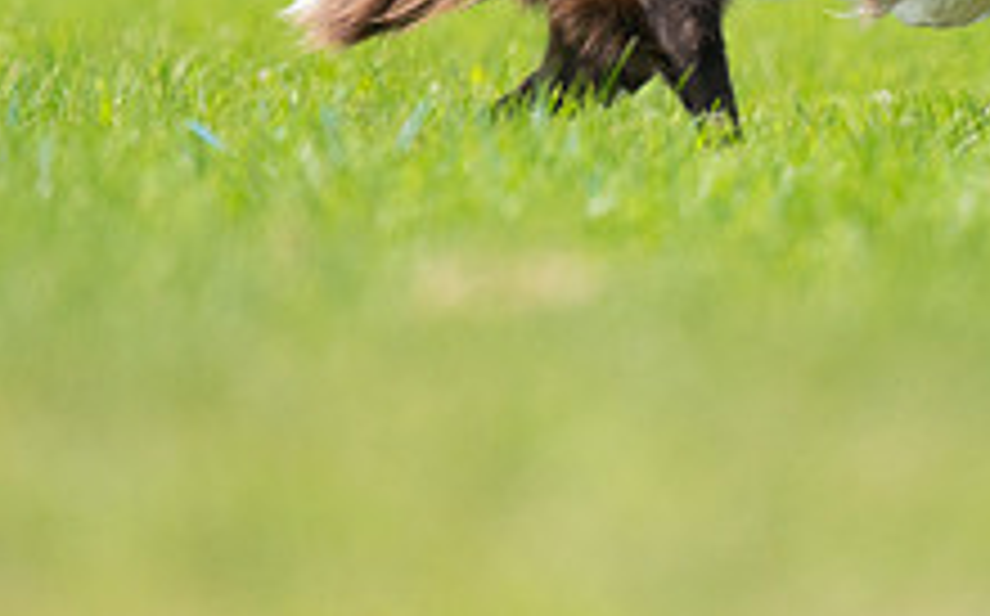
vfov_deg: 0.8
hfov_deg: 1.3
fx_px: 43529
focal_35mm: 1615
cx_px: 796
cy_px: -227
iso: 2000
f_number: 6.3
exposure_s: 1/4000
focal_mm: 600
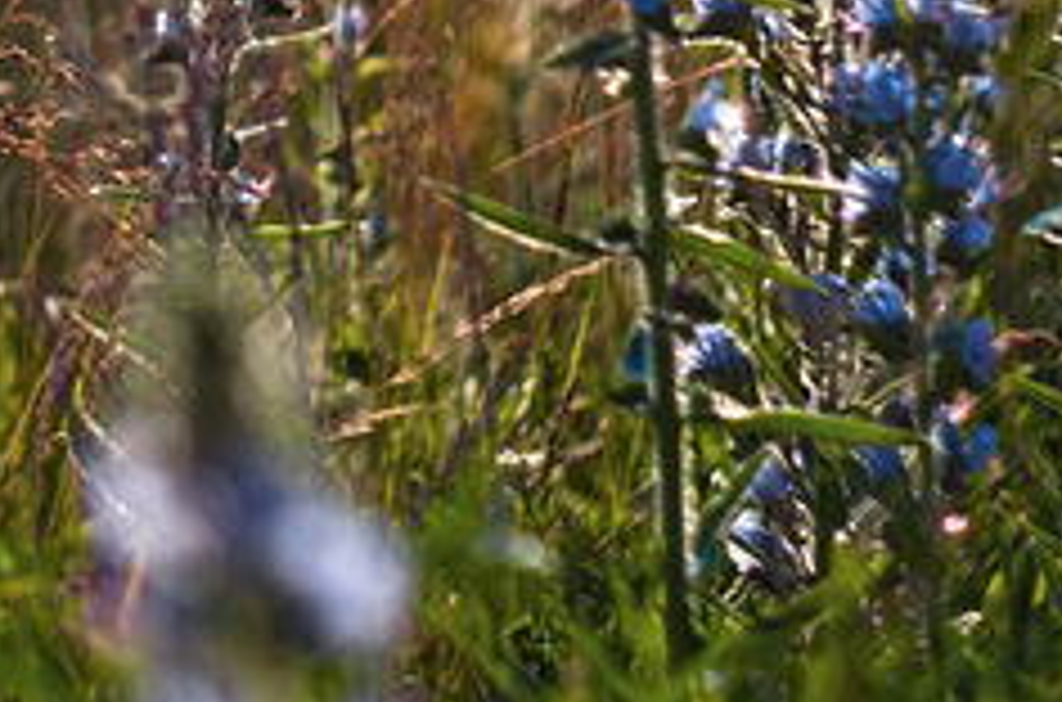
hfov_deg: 6.2
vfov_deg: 4.1
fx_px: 9768
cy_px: -506
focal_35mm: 332
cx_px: -400
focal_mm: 58
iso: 200
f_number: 2
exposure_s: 1/6400
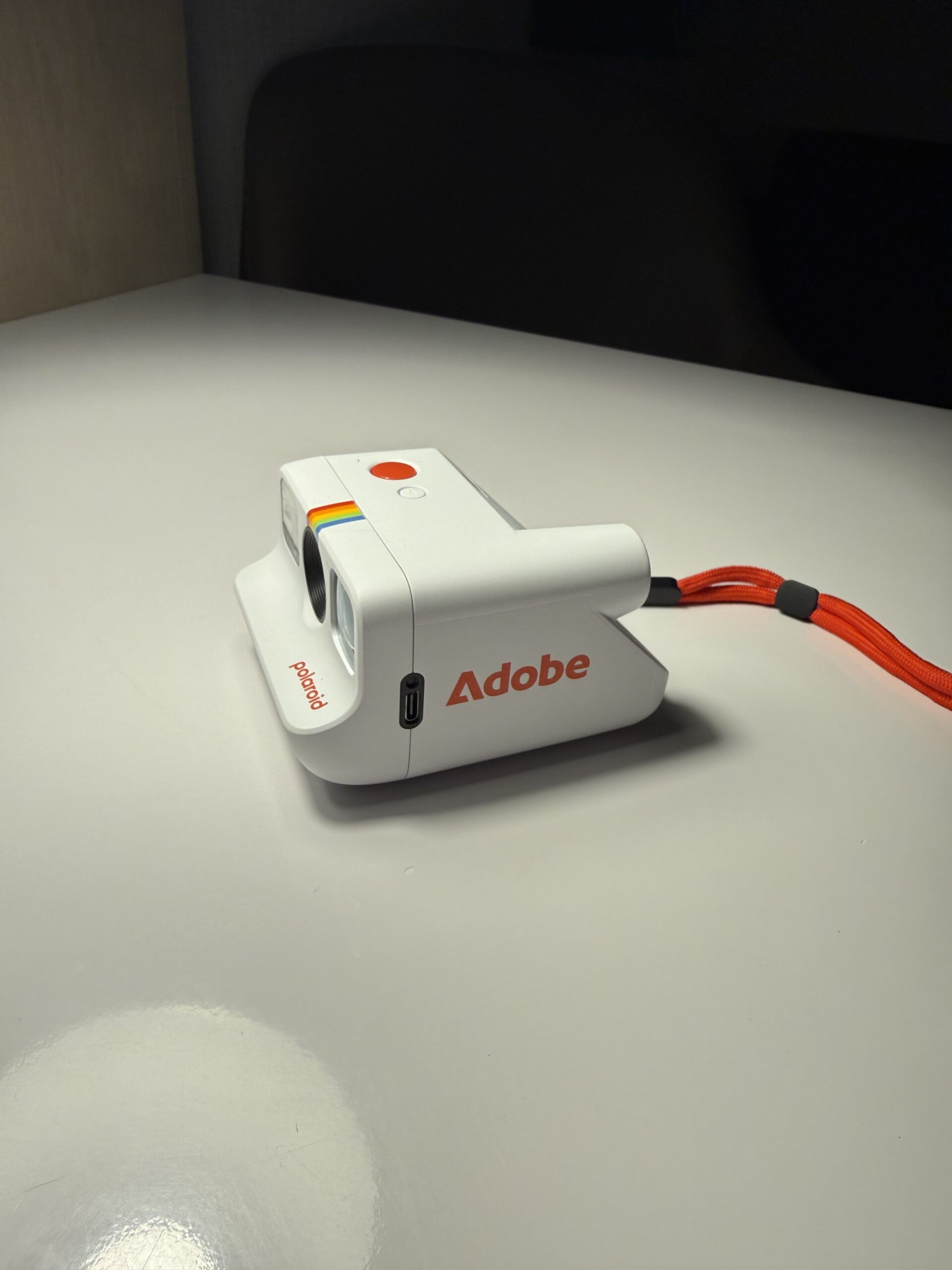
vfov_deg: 71.6
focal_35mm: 24
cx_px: 476
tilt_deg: -30.1
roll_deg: -5.7
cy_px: 635
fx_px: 880
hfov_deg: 56.8
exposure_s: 1/120
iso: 80
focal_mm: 2.22
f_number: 2.2
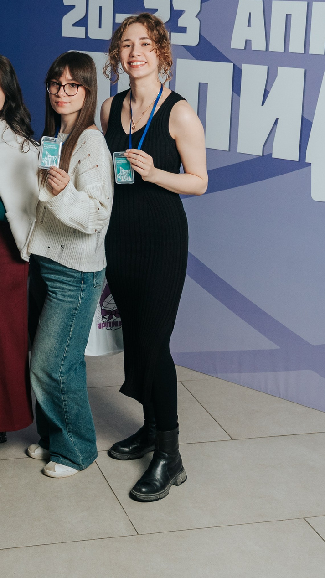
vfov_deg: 32.5
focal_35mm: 64
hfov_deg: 18.3
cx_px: -5
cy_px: 182
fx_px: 981
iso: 800
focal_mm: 28
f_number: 2.8
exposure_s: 1/160
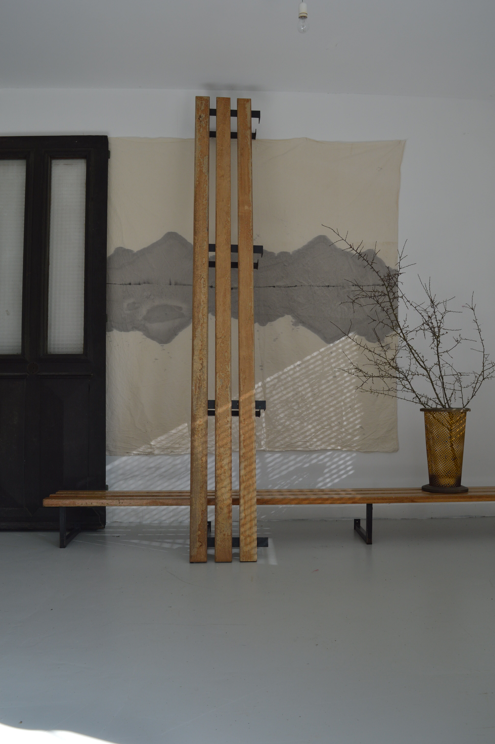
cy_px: 380
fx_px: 641
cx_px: 251
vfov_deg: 60.3
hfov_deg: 42.3
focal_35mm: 31
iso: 140
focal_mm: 20
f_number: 5.6
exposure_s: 1/60
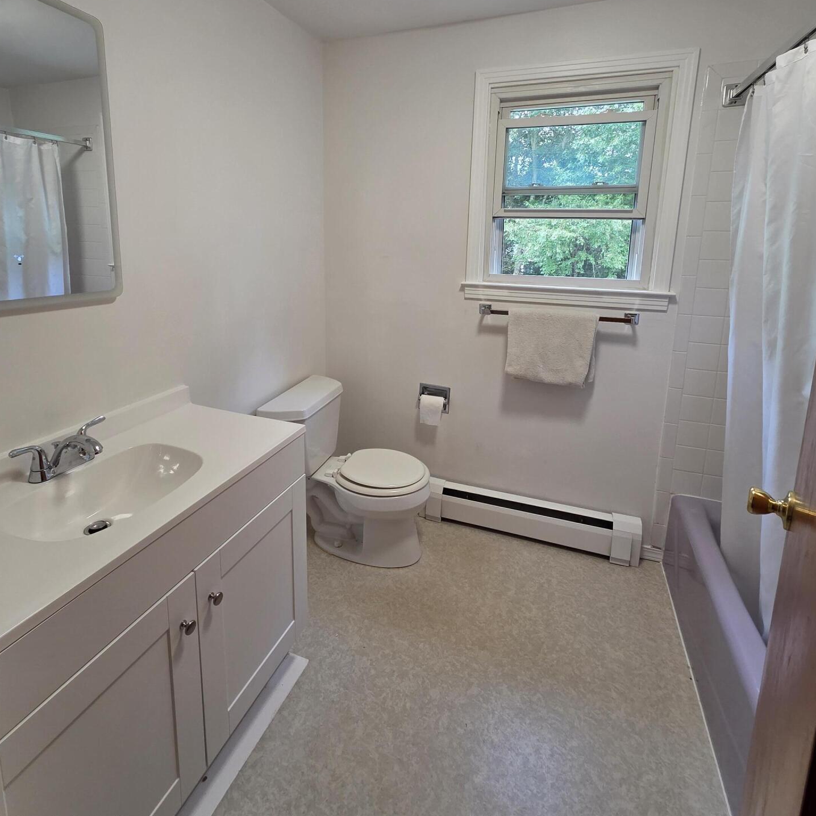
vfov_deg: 86.0
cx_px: 392
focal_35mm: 16
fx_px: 427
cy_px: 315
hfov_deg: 87.4
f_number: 2.2
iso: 125
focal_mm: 2.2
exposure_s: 1/60
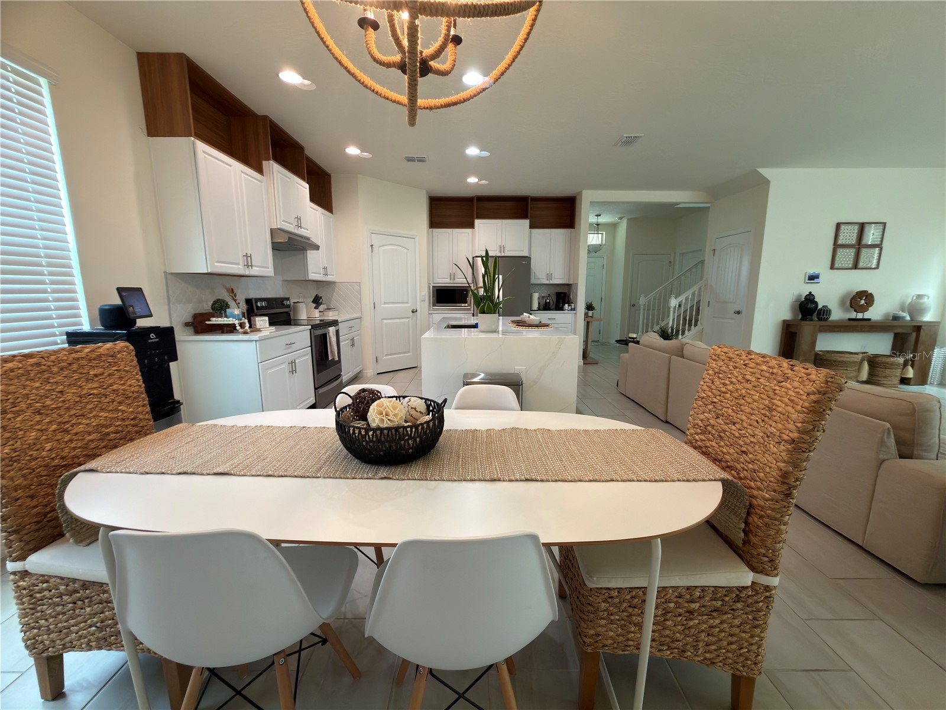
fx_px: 383
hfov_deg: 102.1
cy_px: 355
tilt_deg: -10.1
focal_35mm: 14
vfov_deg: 85.7
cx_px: 473
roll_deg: +0.2
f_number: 2.2
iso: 80
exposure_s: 1/30
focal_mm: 2.22
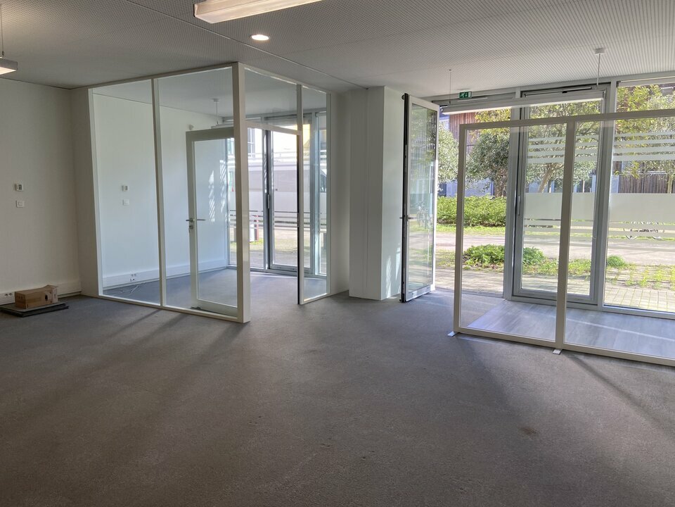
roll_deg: -1.5
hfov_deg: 67.3
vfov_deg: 53.1
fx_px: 507
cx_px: 338
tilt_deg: -5.1
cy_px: 254
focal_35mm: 26
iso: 32
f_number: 1.8
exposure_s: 1/149
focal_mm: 4.25
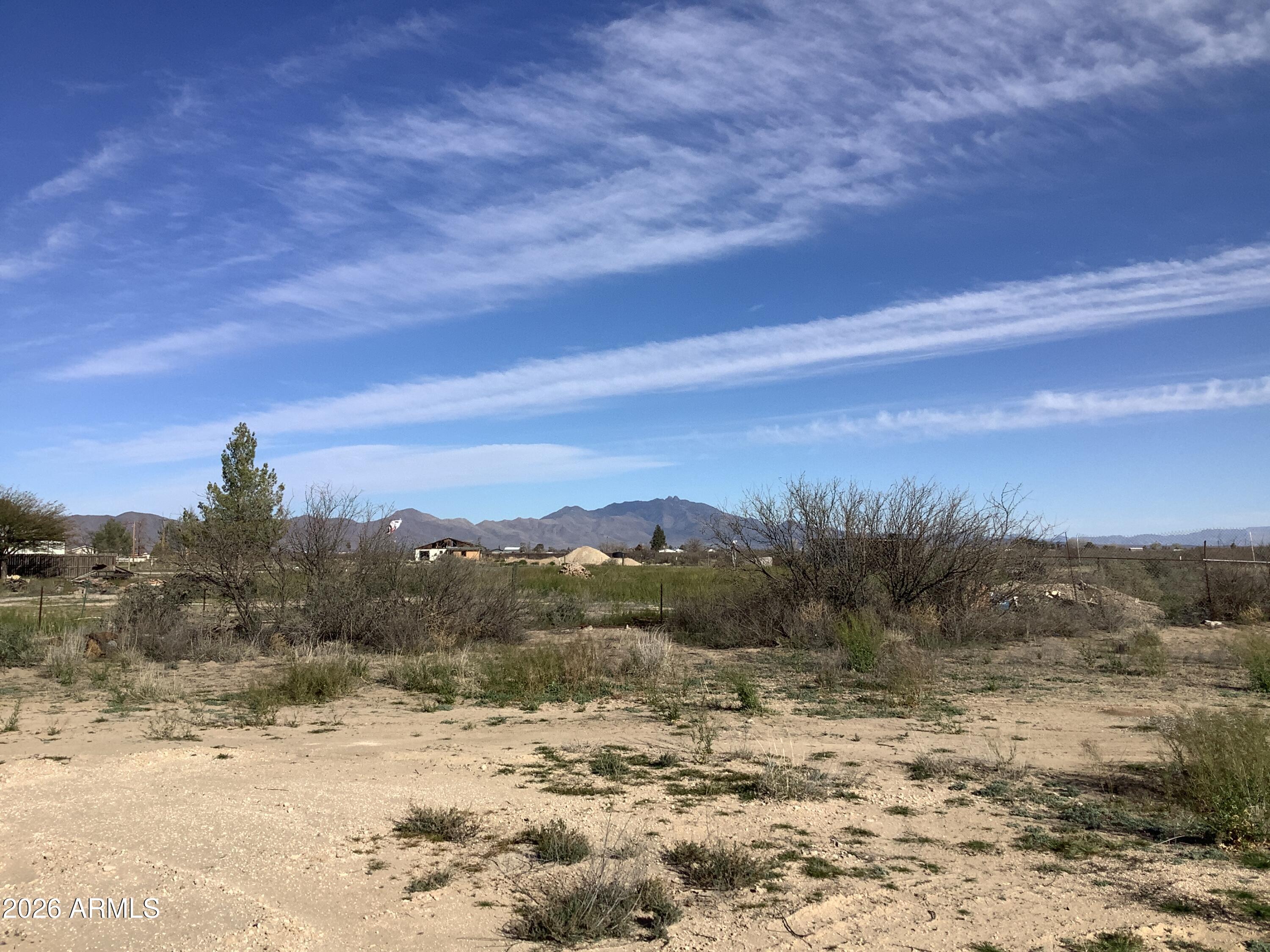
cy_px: 476
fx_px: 1137
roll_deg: +0.4
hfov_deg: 58.4
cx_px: 635
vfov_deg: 45.4
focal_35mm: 31
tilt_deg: +2.5
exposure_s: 1/2331
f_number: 2.4
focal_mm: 3.3
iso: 25
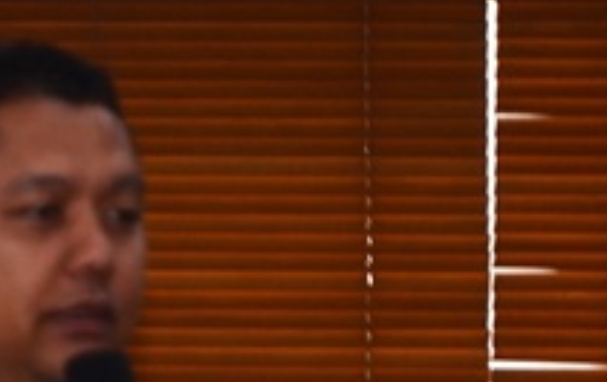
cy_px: 524
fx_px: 12915
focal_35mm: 779
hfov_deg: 2.7
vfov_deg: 1.7
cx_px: -243
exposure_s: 1/60
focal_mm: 105
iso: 200
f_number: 5.6
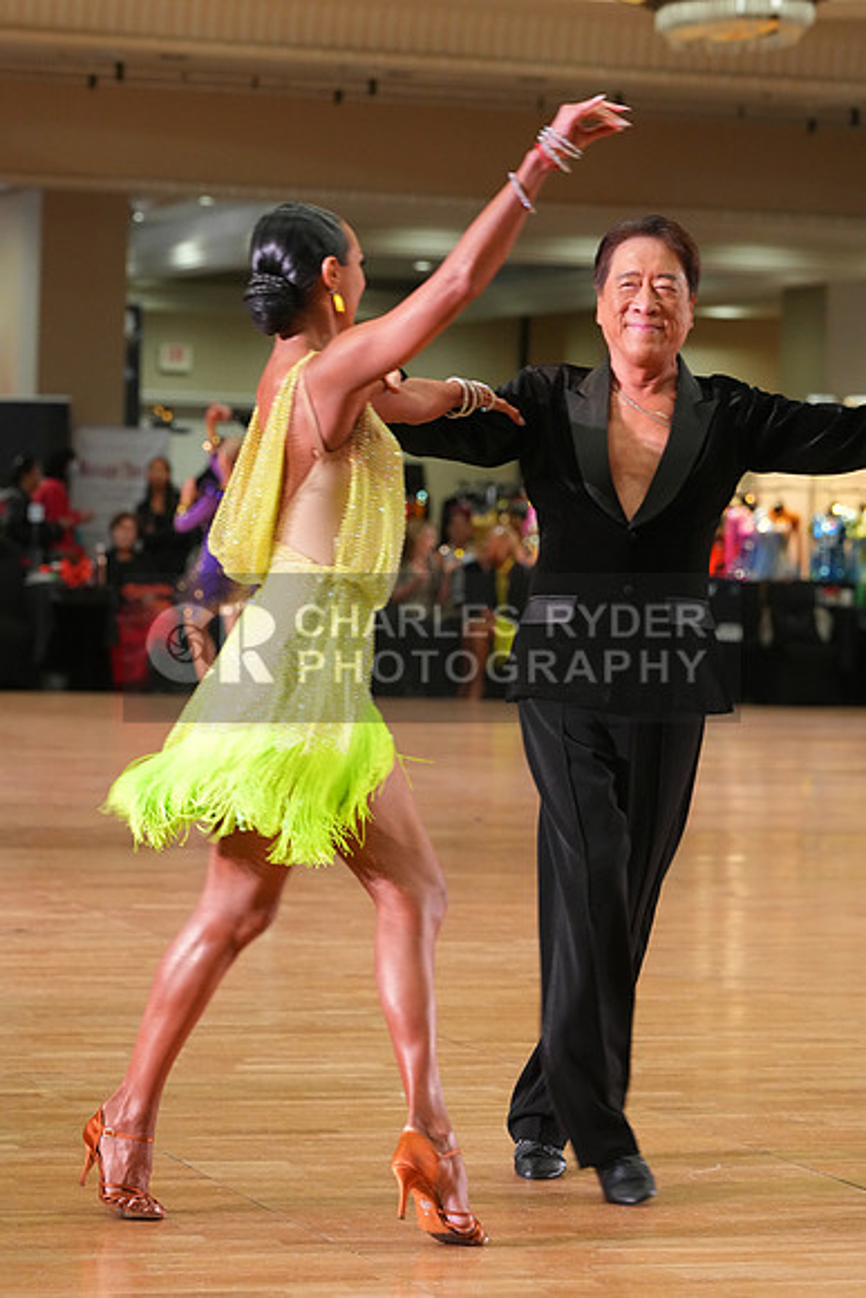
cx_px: 433
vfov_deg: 15.9
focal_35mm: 129
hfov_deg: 10.6
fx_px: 4652
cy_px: 649
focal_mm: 129
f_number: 5.6
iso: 4000
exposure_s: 1/200
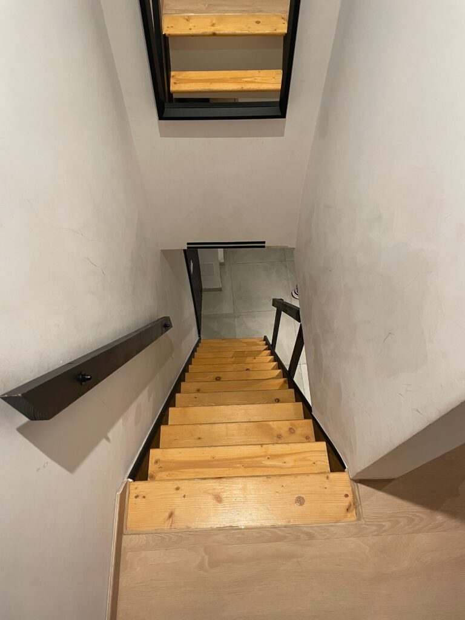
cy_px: 310
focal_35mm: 26
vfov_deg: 67.3
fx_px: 466
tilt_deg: -60.7
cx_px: 232
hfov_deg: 53.1
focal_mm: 4.2
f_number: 1.6
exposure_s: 1/50
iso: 160
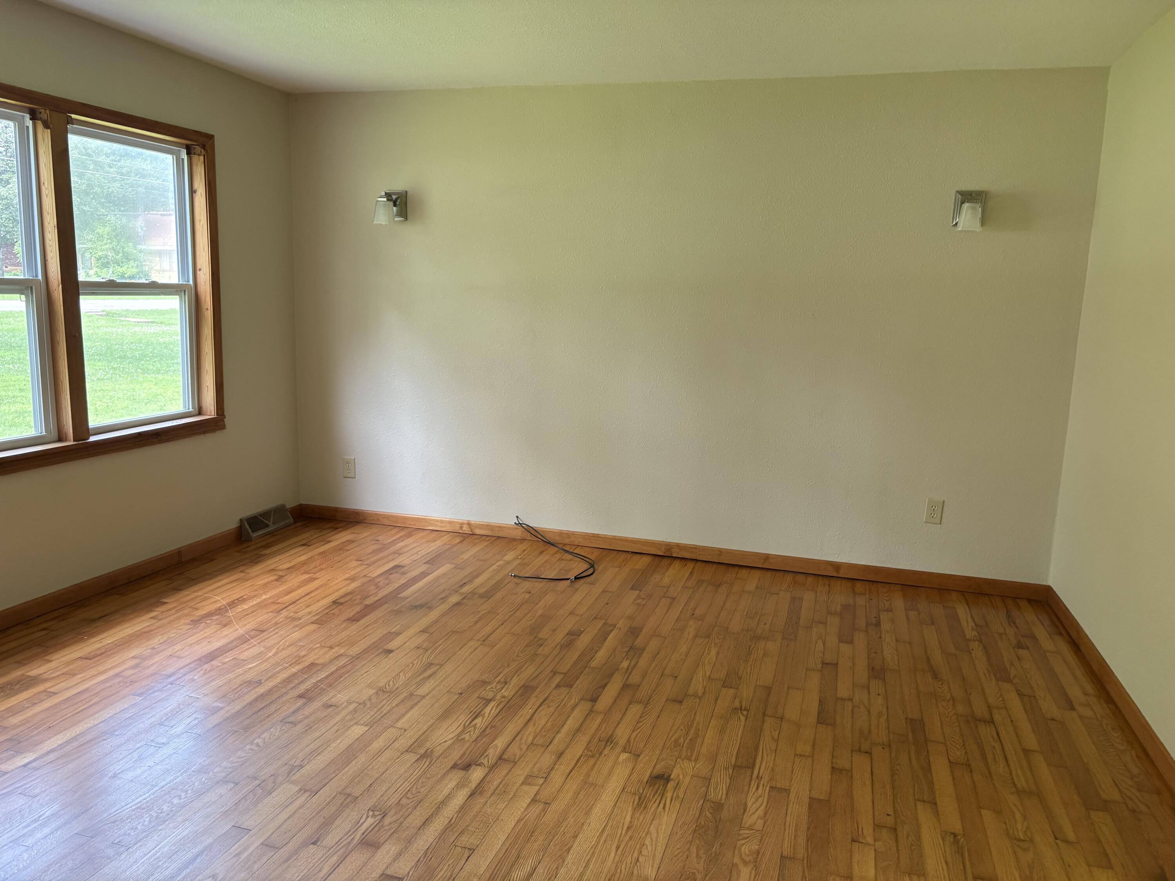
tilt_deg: -9.9
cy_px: 440
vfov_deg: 53.1
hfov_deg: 67.3
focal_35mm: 26
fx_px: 883
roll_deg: -1.4
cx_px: 588
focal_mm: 5.96
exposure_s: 1/134
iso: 125
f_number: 1.6
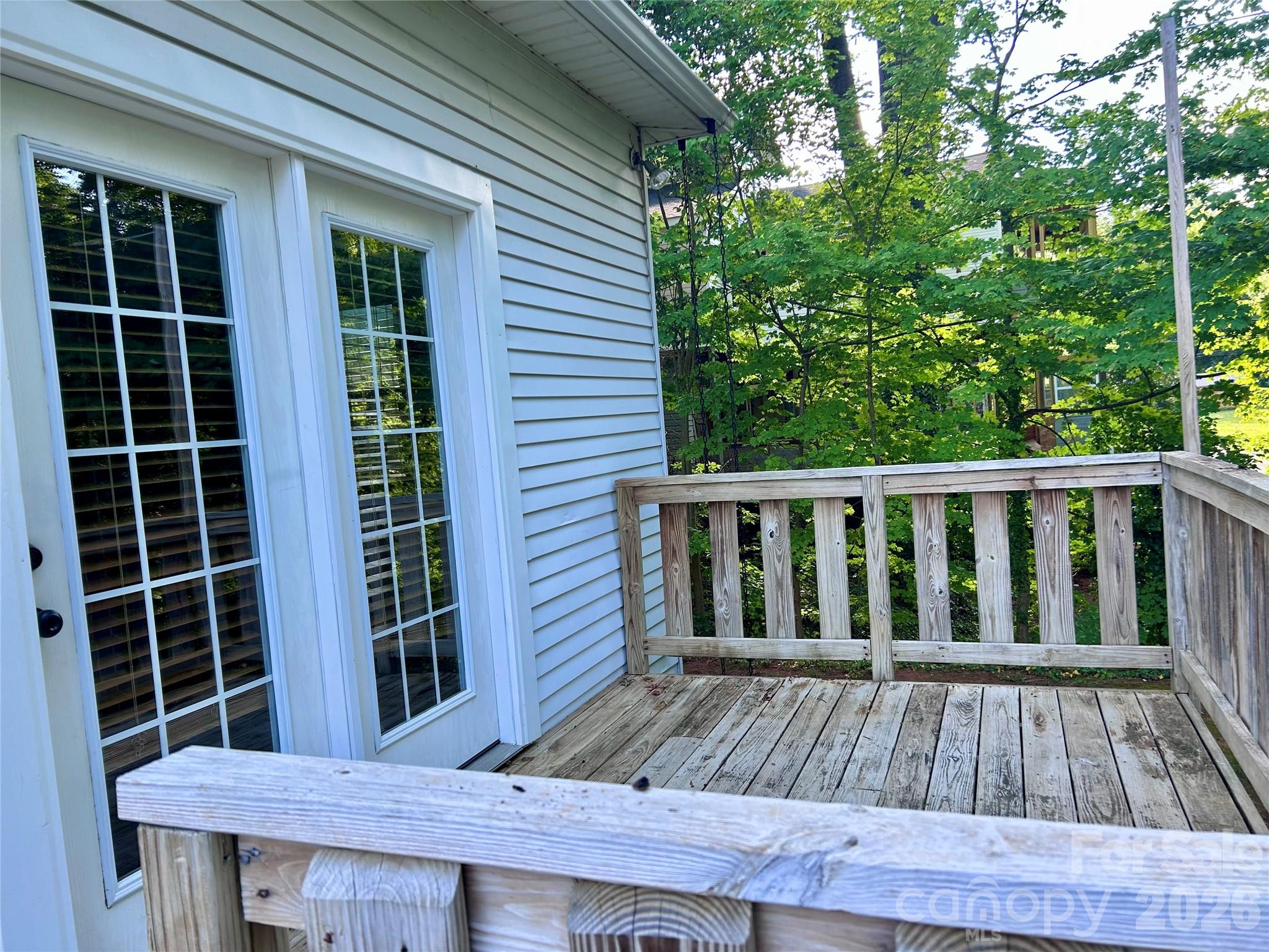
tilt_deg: -3.2
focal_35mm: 26
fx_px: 953
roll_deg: +5.1
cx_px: 634
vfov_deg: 53.1
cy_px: 476
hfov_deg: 67.3
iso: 40
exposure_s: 1/156
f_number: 1.5
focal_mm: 5.7
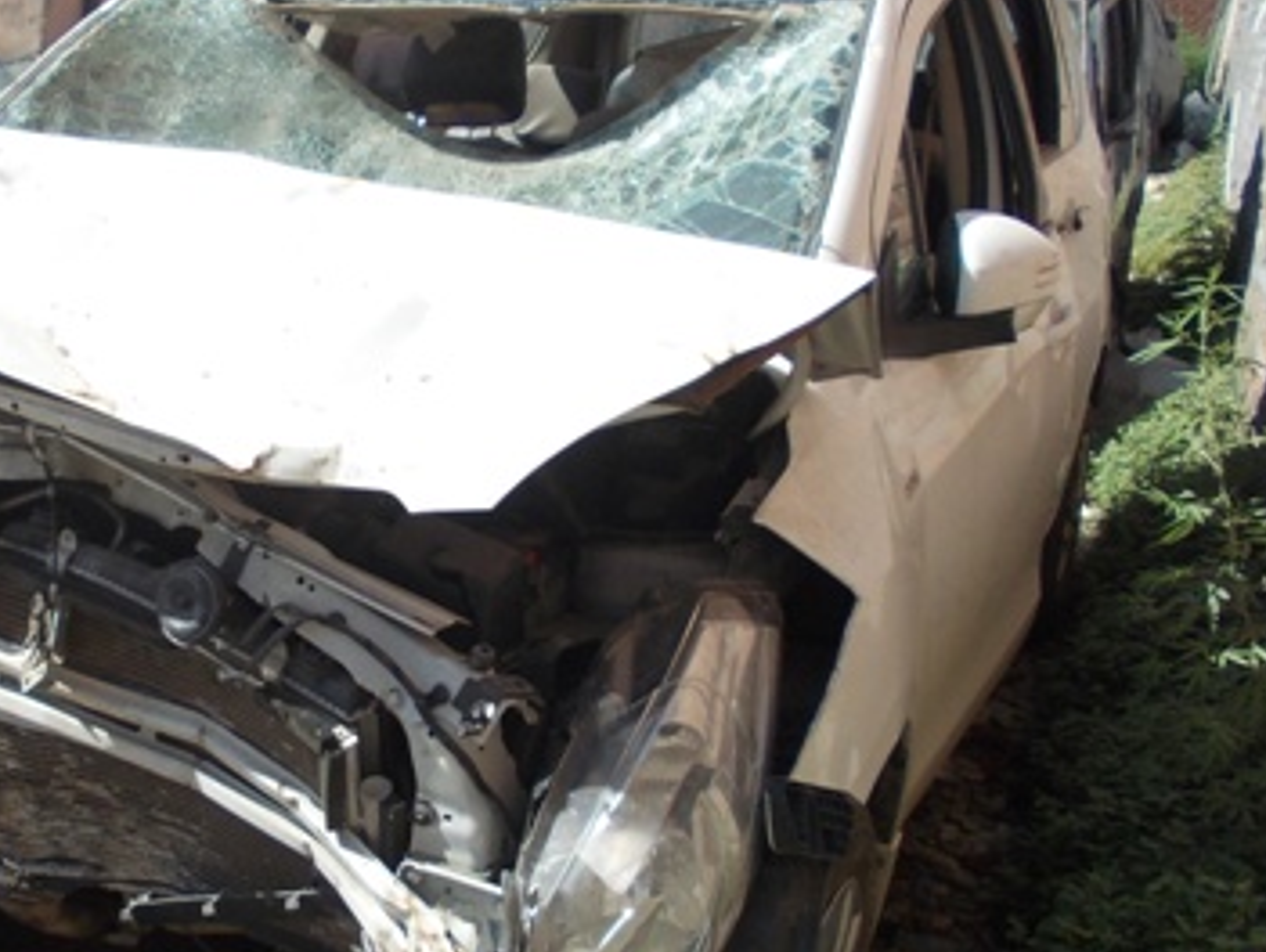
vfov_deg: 28.6
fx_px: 1867
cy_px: 552
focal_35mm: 51
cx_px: 368
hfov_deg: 36.8
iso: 80
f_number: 5.4
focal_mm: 4
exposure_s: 1/250
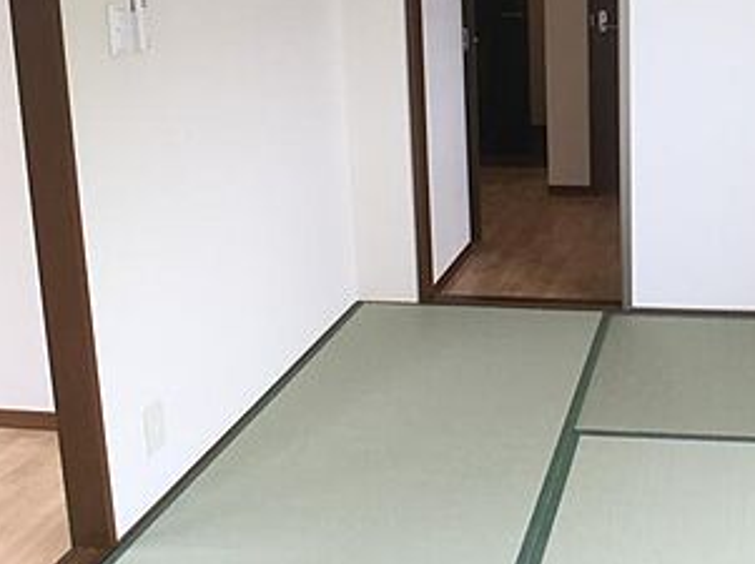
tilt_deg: -9.5
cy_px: 65
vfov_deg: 21.7
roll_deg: +0.4
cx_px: 662
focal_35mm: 66
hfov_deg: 28.4
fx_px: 1438
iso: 32
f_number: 2.4
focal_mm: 3.3
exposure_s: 1/30
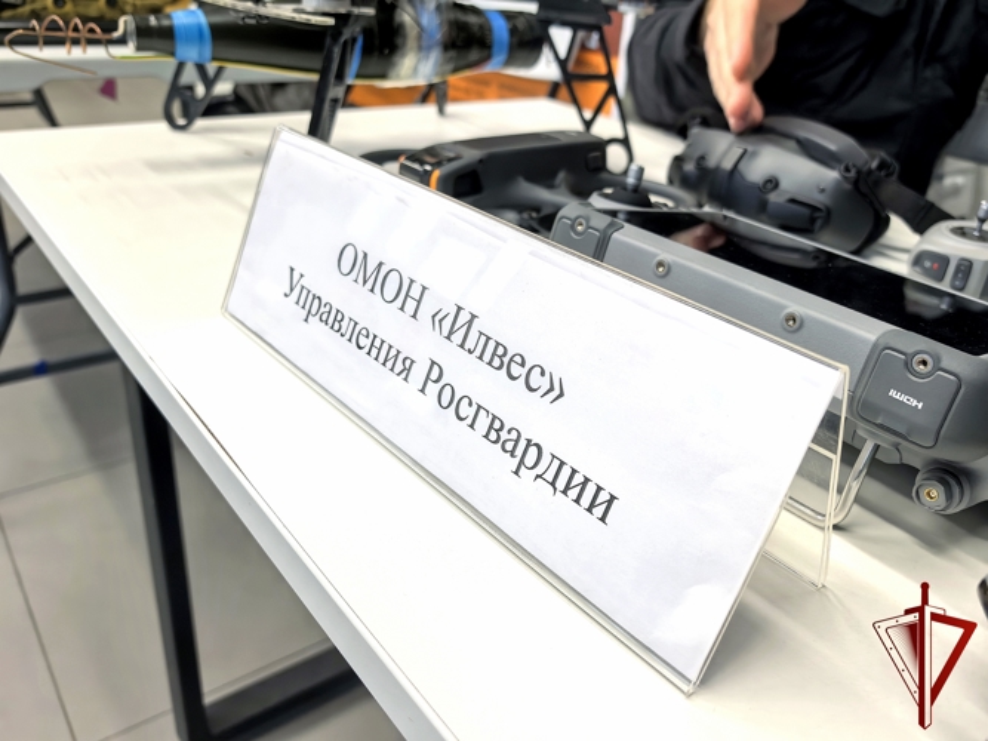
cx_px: 494
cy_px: 370
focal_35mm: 27
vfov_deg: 51.3
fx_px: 770
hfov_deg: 65.3
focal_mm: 6.98
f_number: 2
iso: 1250
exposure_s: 1/809
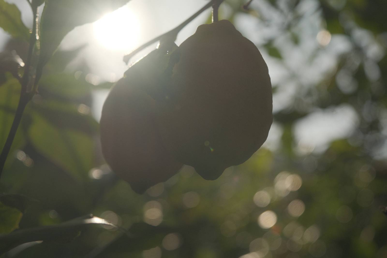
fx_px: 785
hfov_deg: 27.7
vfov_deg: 18.7
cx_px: 194
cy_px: 129
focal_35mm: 73
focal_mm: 48.5
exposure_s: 1/4700
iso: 640
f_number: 4
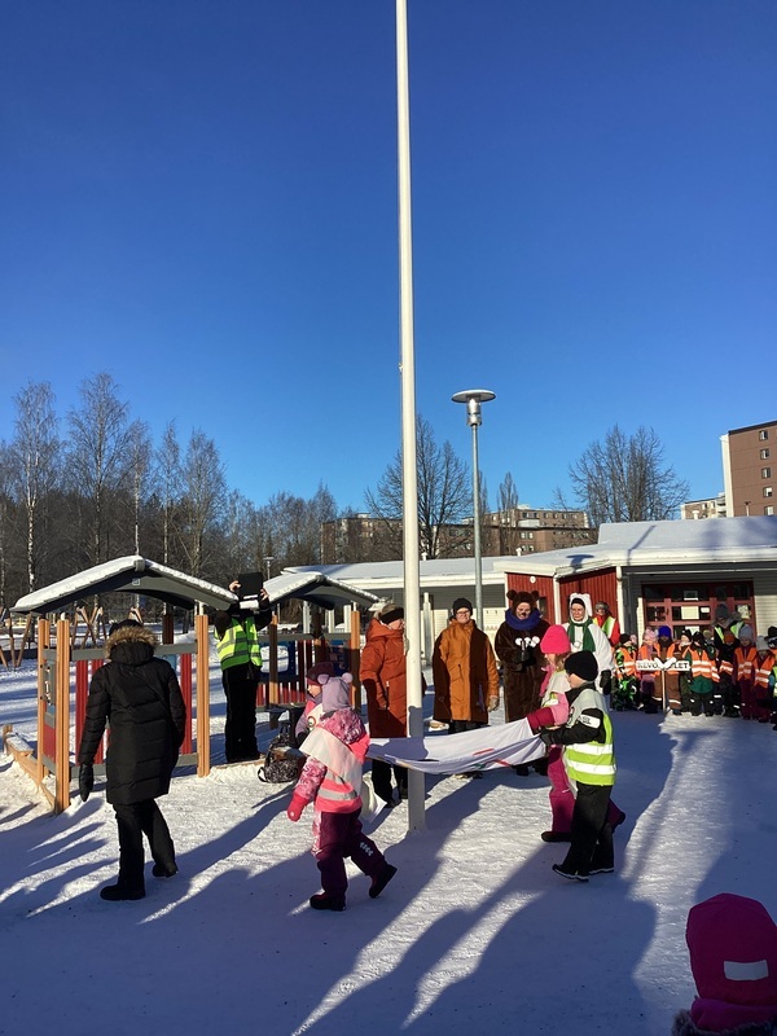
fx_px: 928
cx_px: 388
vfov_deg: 58.4
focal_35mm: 31
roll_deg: +1.9
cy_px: 518
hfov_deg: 45.4
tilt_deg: +5.4
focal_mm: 3.3
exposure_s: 1/1894
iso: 25
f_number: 2.4
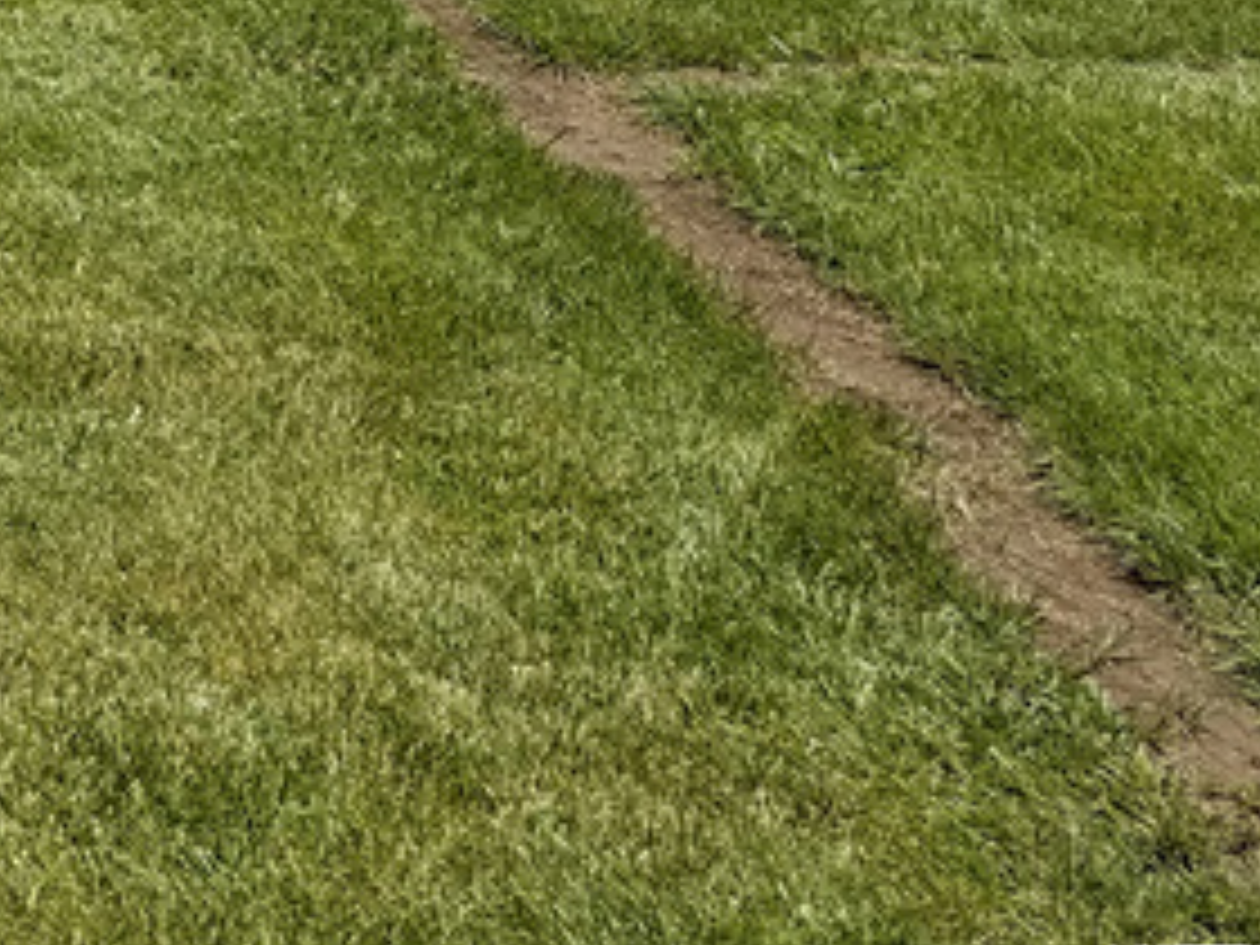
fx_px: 3458
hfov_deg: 17.3
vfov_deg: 13.9
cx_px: -932
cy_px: -729
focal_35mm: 95
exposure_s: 1/2024
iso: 40
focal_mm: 4.2
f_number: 1.7
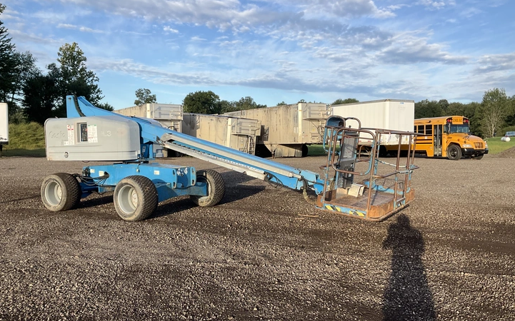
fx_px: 449
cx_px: 260
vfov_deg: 39.4
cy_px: 168
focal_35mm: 32
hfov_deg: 59.7
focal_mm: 3
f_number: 1.8
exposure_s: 1/1098
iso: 25
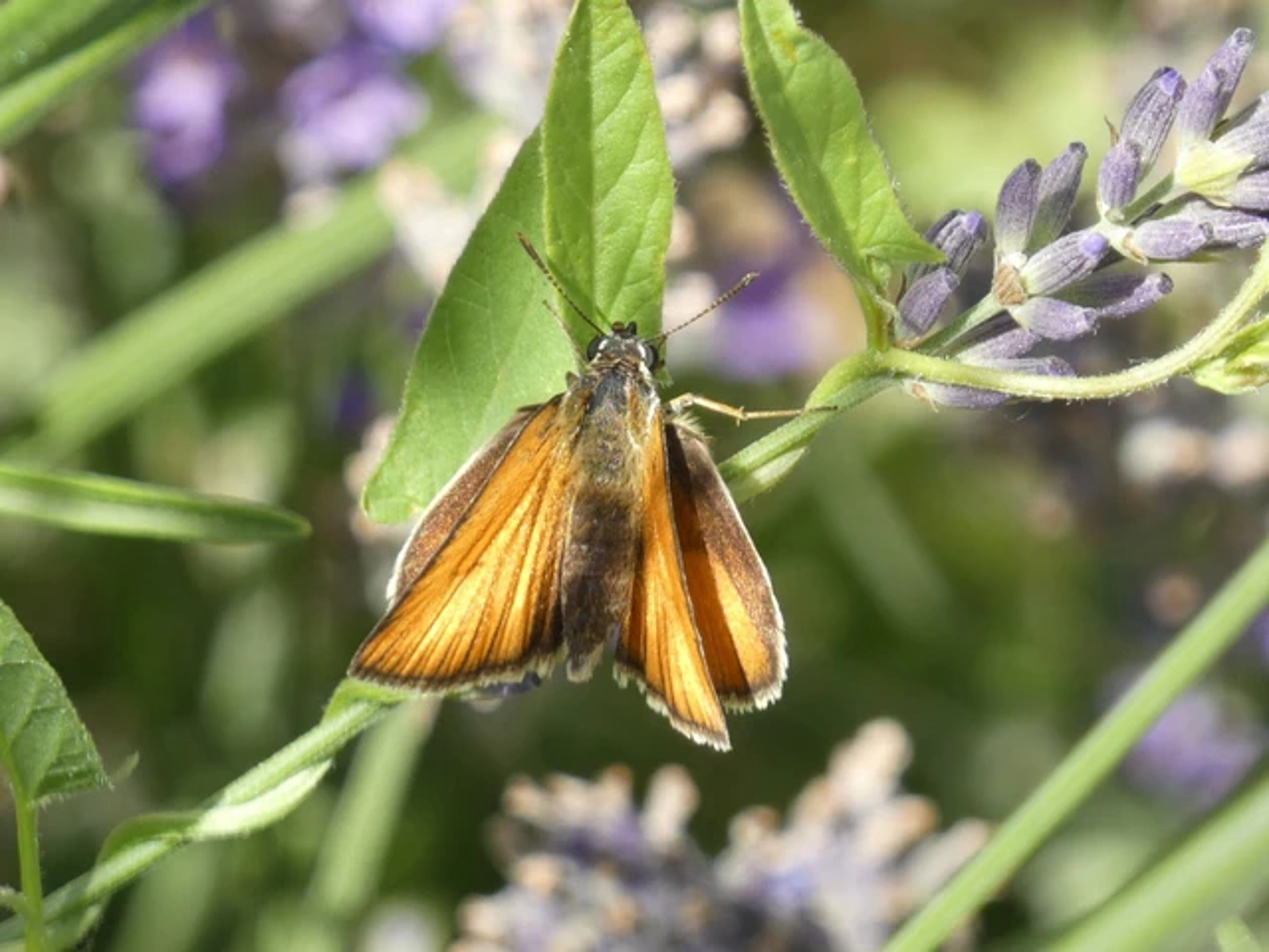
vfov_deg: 3.1
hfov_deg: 4.1
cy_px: 476
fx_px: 17743
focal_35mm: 484
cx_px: 634
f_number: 5.6
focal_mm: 86.7
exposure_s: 1/100
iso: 125
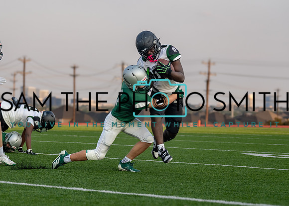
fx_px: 1006
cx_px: 128
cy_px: 106
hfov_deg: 16.3
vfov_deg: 11.7
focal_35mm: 123
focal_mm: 70
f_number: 2.8
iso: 320
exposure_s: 1/2500
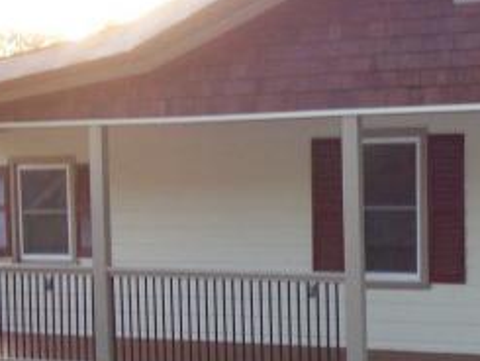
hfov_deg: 20.8
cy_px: 226
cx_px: 519
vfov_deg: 16.4
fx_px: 1249
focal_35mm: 90
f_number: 2.8
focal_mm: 8
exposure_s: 1/45
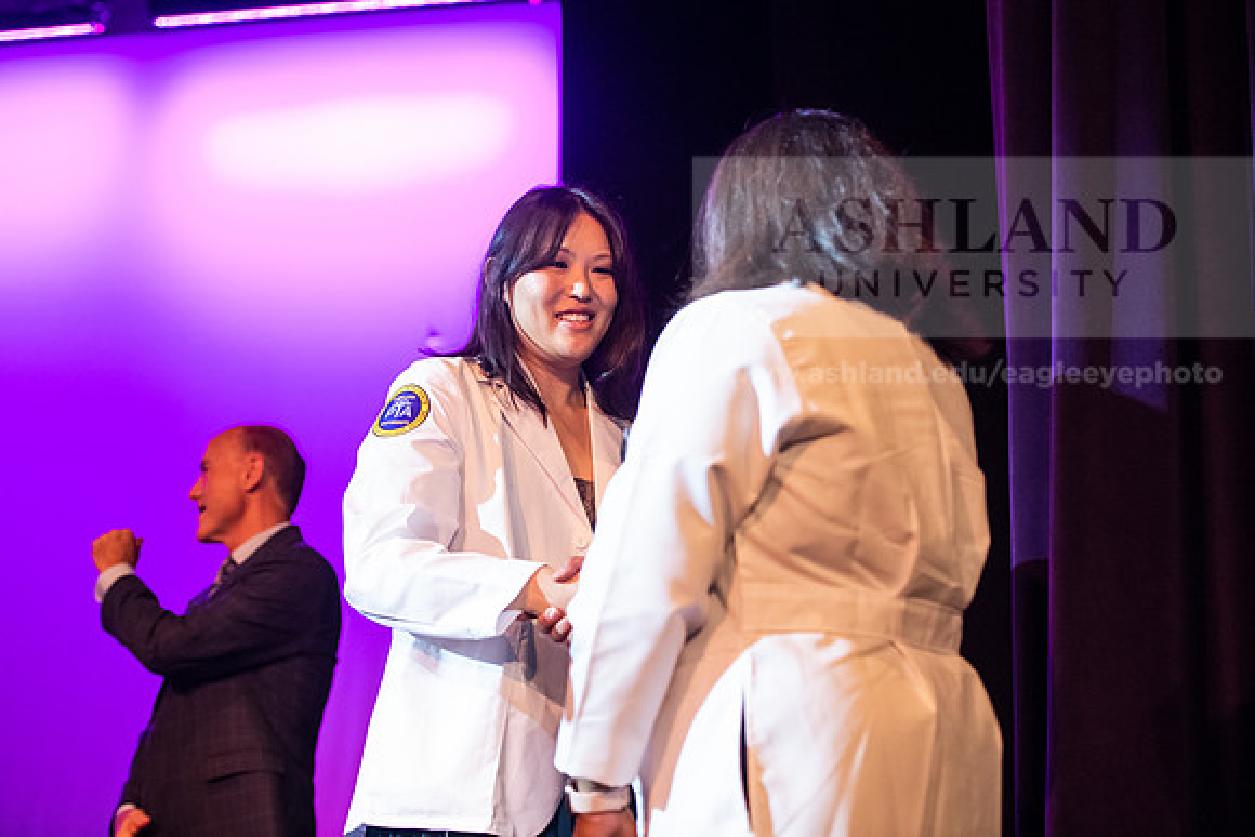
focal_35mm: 70
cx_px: 628
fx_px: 2441
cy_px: 418
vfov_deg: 19.5
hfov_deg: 28.8
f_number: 3.2
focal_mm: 70
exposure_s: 1/200
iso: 4000
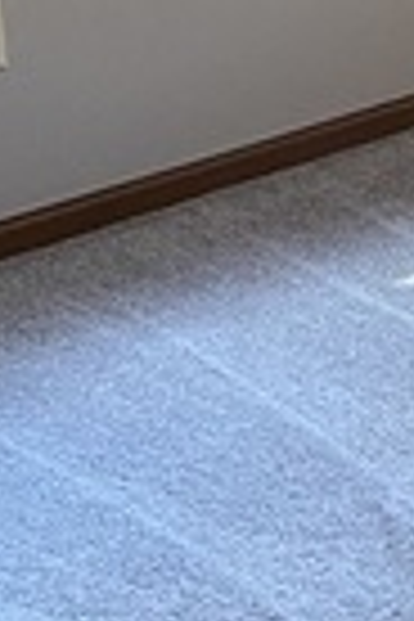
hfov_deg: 9.3
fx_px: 2260
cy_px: -29
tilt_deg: -14.8
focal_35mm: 131
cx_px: 1017
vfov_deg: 15.3
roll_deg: +0.6
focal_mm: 4.25
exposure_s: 1/60
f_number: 1.8
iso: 400
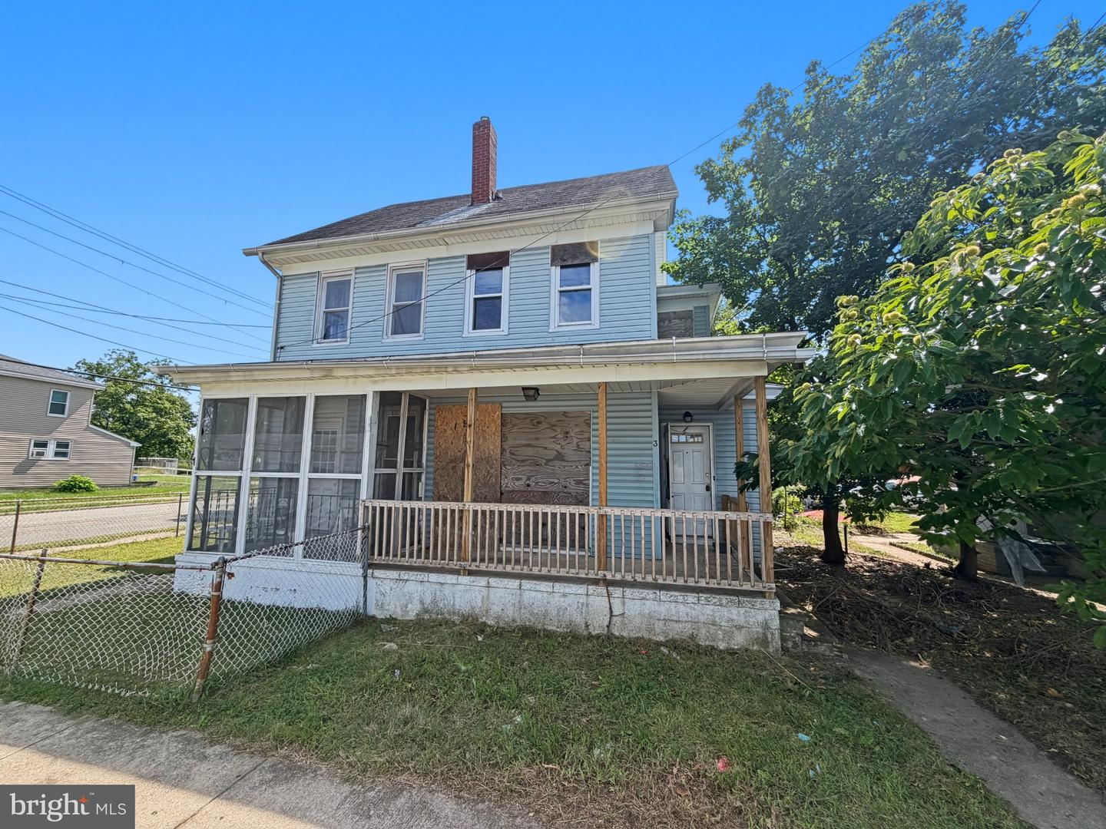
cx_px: 553
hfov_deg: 102.1
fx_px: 447
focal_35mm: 14
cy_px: 414
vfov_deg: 85.7
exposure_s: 1/750
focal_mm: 2.2
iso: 32
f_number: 2.2
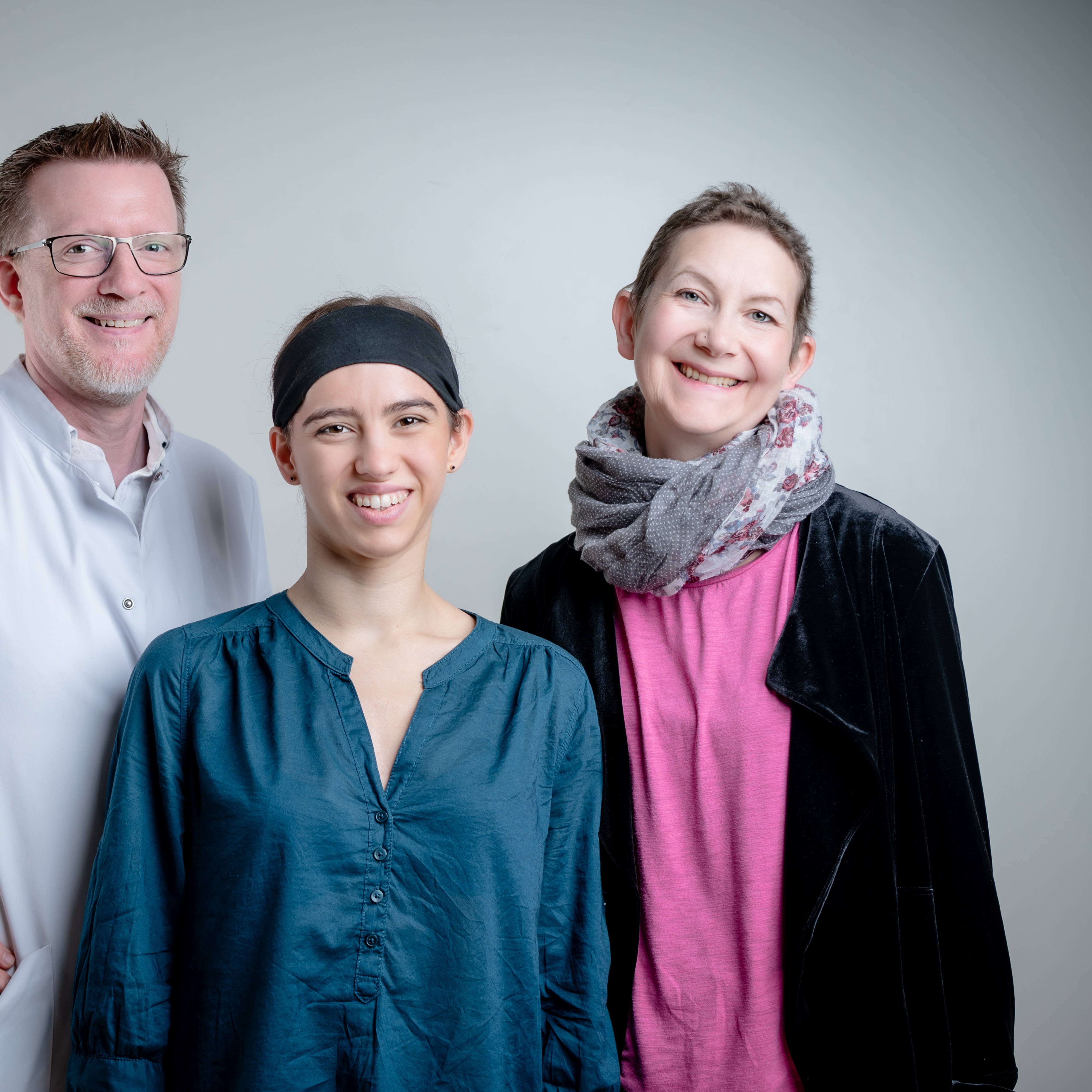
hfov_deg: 28.9
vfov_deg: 29.1
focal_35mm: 59
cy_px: 546
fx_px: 2106
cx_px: 361
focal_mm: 46
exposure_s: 1/125
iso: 100
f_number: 4
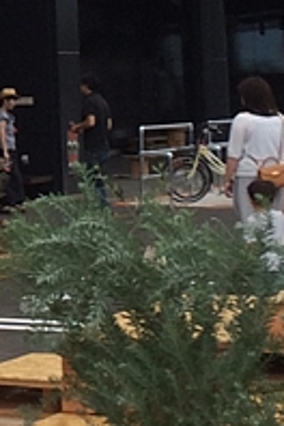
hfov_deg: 8.3
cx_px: -297
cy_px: -69
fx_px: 1846
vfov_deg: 12.9
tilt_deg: +2.2
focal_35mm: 156
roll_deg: +0.6
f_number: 2.2
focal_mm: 4.15
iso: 32
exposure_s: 1/1786
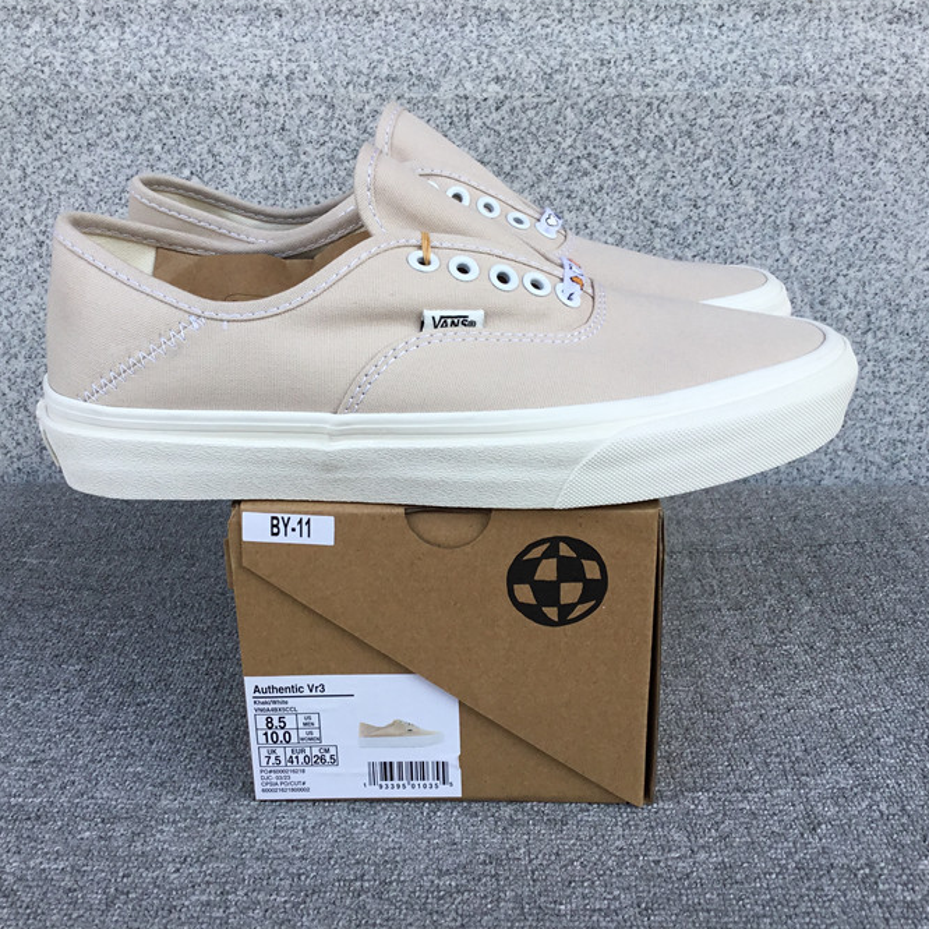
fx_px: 1123
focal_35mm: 37
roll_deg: +0.9
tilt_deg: -20.5
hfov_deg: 44.9
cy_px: 462
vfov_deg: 44.9
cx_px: 449
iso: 25
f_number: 2.4
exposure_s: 1/384
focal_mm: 3.3
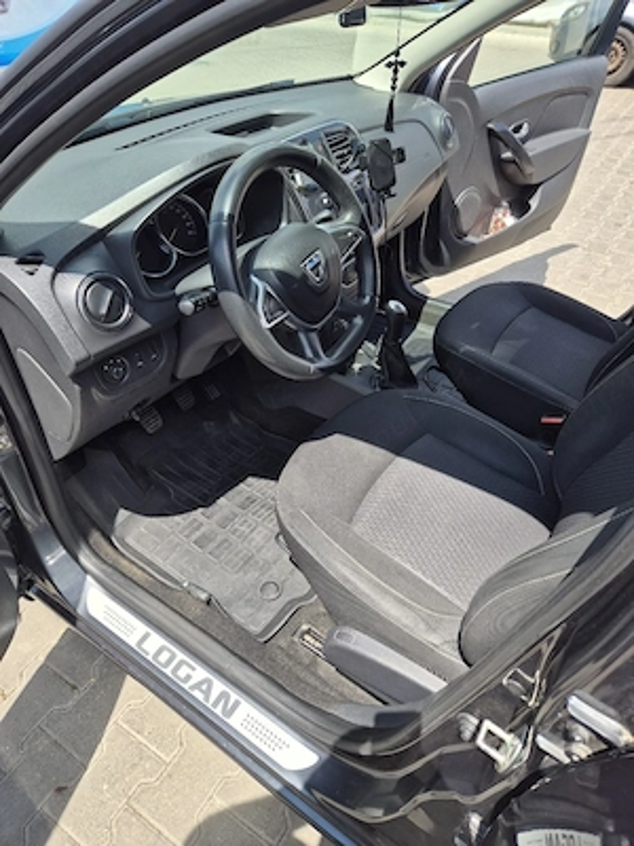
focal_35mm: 23
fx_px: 562
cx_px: 317
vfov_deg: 73.9
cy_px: 423
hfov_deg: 58.9
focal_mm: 5.4
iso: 25
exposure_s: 1/769
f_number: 1.8
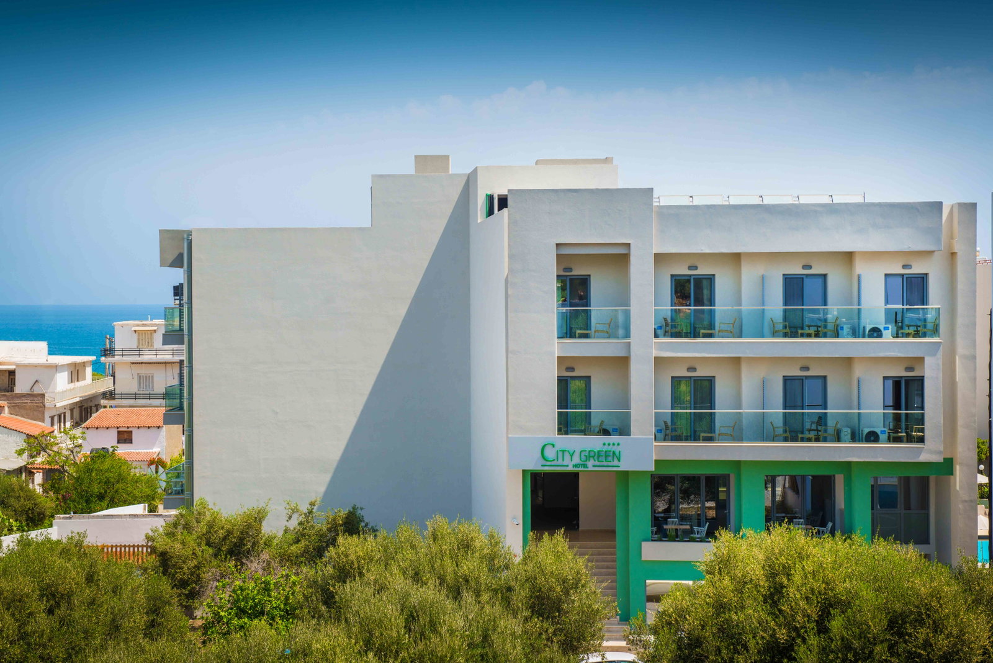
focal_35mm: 60
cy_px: 332
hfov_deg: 33.4
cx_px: 496
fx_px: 1656
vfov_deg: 22.6
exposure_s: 1/250
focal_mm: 60
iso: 200
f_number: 9
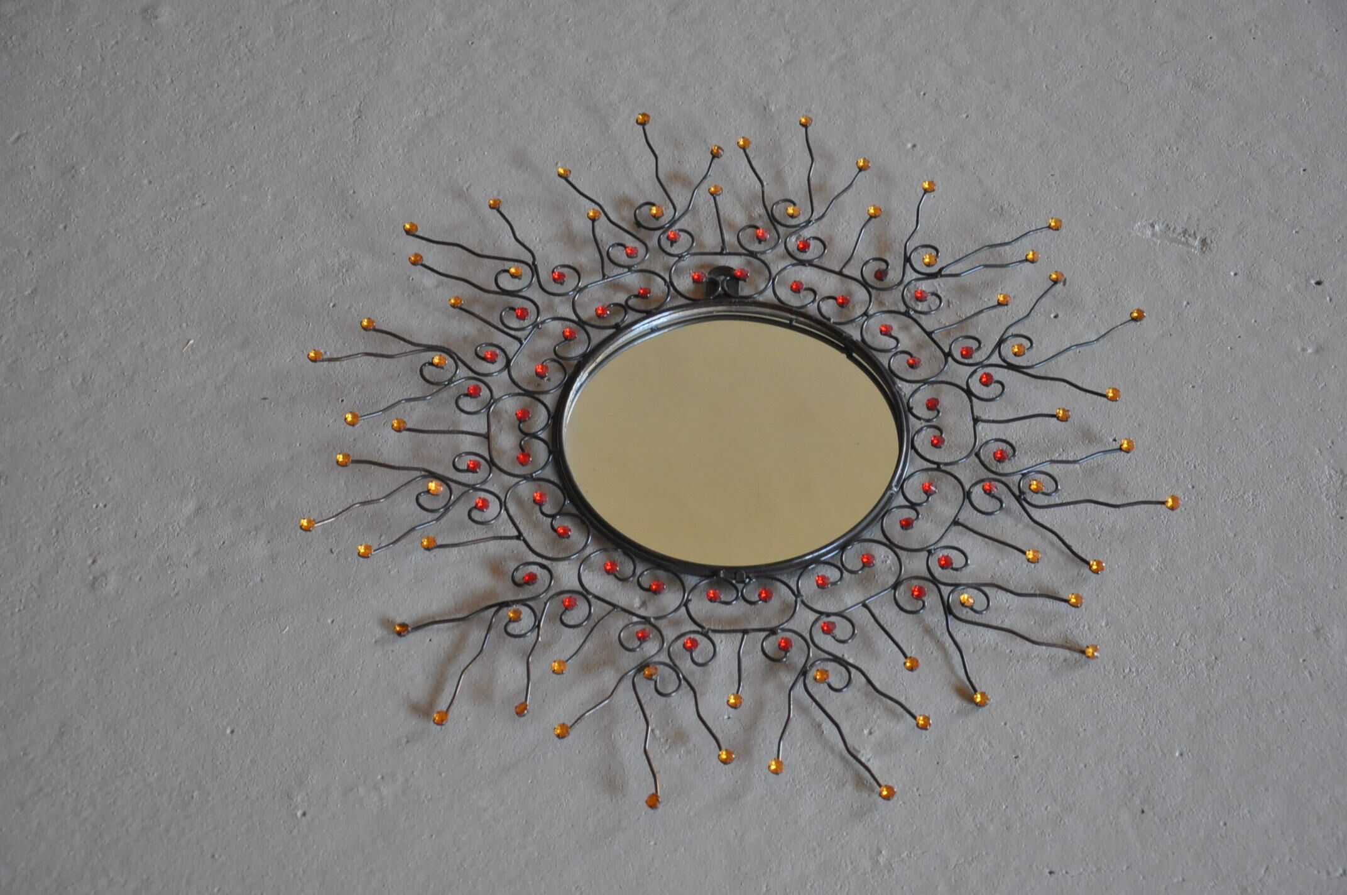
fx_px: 2691
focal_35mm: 72
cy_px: 448
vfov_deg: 18.9
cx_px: 674
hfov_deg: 28.1
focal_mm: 48
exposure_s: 1/60
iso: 800
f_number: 4.8
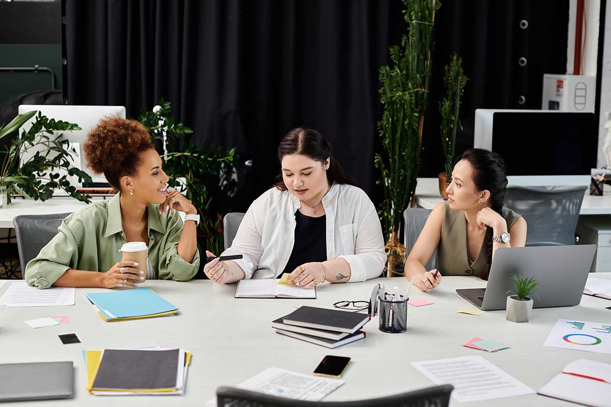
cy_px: 204
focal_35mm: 50
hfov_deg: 39.6
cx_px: 306
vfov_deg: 27.0
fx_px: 849
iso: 250
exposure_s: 1/200
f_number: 3.5
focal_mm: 50
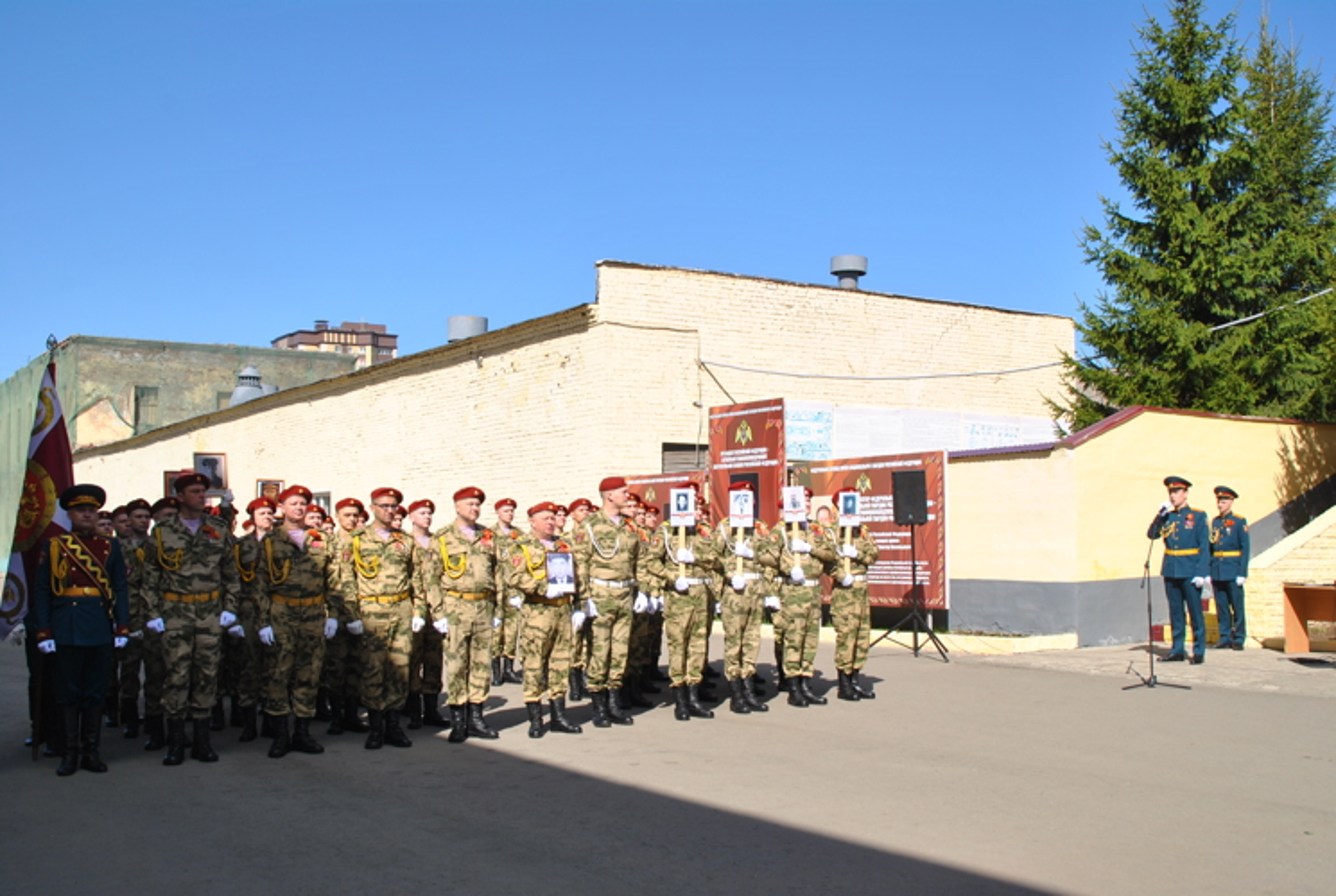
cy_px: 448
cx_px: 668
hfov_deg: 51.2
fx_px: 1394
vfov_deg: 35.6
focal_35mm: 38
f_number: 9
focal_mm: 25
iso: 100
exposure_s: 1/320
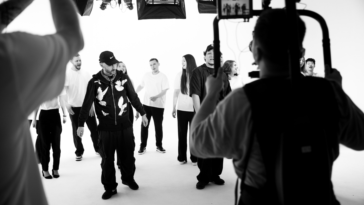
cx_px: 183
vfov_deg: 30.4
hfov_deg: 51.6
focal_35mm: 39
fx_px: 376
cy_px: 111
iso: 250
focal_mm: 36.7
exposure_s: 1/160
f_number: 2.8
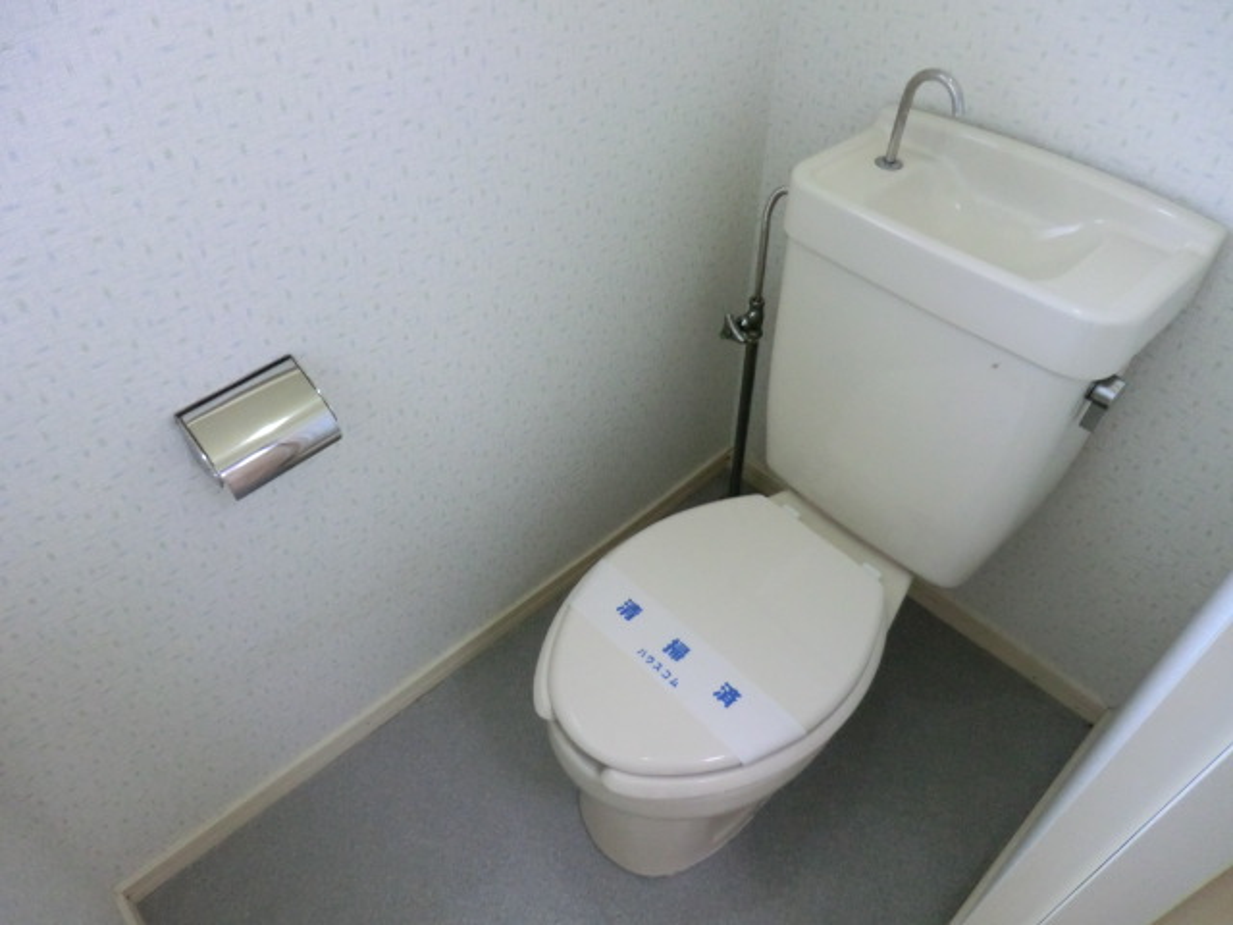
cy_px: 462
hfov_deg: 71.6
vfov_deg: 56.8
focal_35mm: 24
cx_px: 616
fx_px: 855
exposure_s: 1/60
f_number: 3.2
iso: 320
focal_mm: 4.3
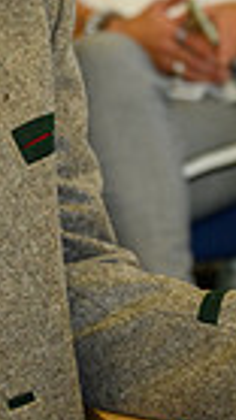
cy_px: 0
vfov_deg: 7.7
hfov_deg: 4.3
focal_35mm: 280
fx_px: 3121
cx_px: 100
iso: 500
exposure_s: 1/200
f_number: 3.2
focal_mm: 64
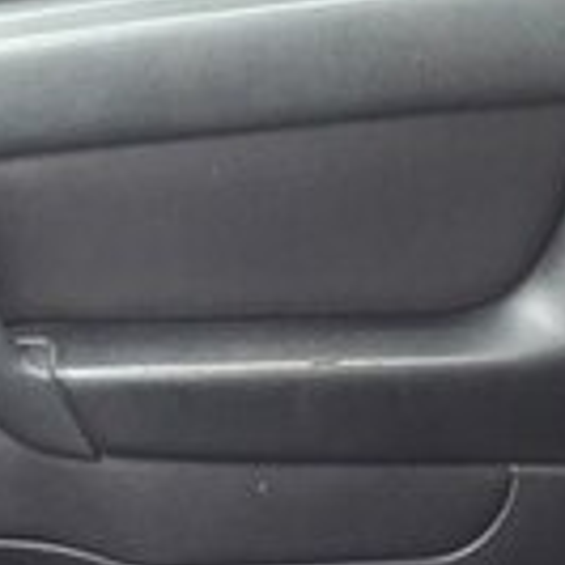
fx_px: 2271
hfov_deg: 13.8
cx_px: -119
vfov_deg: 13.1
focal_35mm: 123
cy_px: 937
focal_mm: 3.7
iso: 125
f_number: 1.9
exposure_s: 1/33
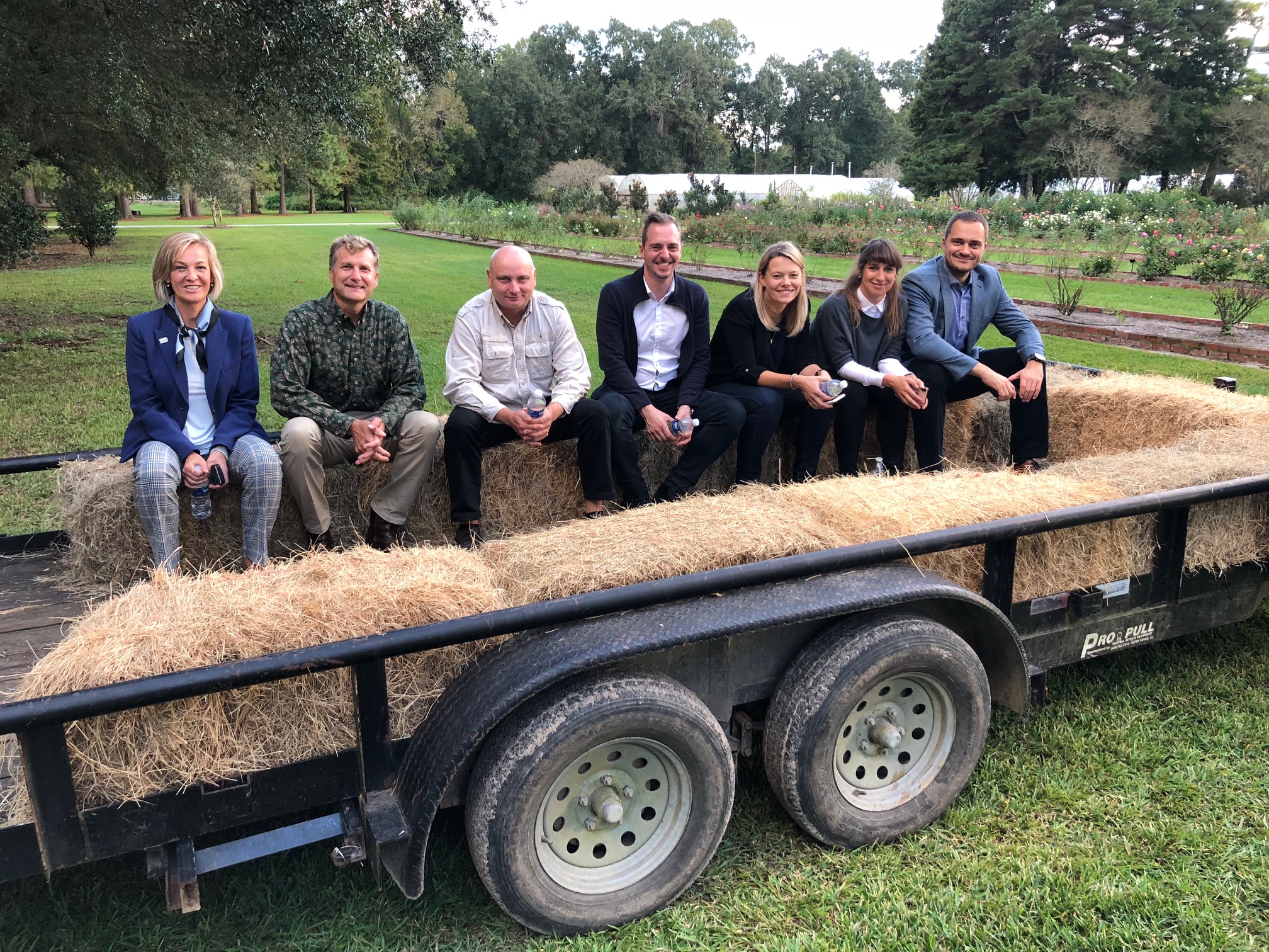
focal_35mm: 28
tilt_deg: -14.3
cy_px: 476
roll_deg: +1.1
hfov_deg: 63.4
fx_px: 1026
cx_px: 634
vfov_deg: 49.7
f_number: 1.8
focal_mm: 3.99
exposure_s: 1/40
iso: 25
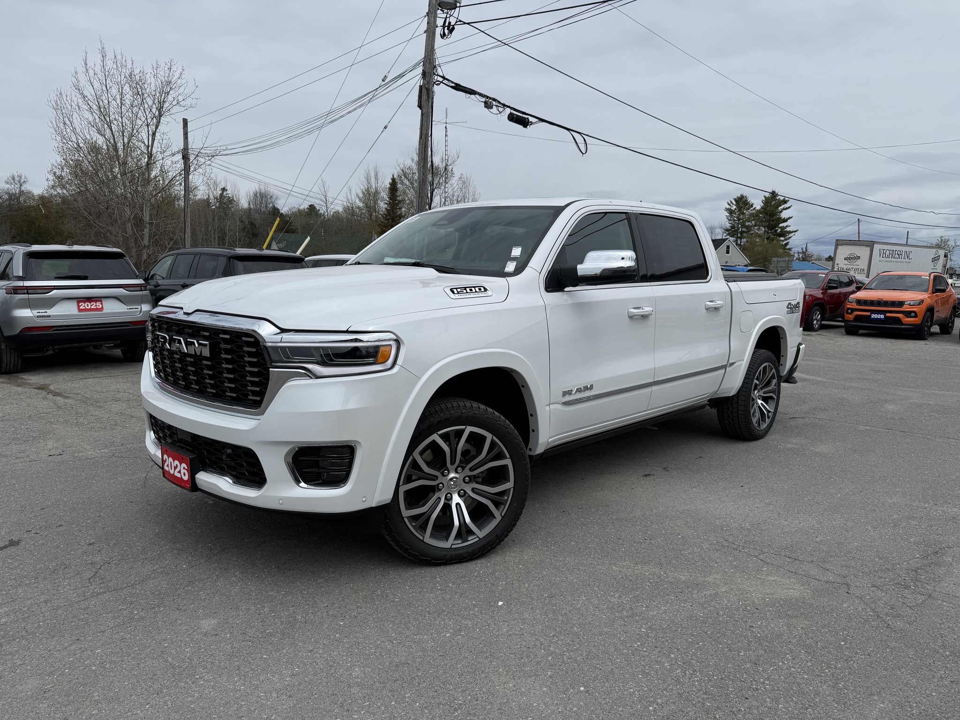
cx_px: 480
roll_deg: +0.5
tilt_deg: -4.5
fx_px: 666
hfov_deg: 71.6
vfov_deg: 56.8
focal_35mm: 24
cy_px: 360
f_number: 1.78
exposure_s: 1/8130
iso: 80
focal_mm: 6.76
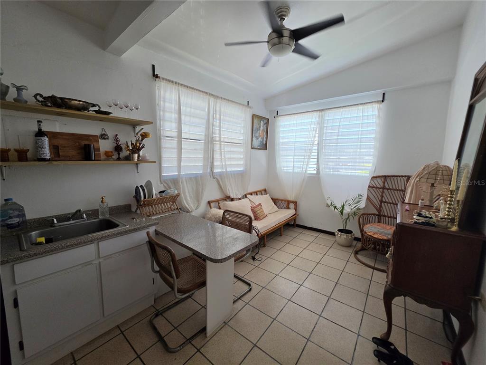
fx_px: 183
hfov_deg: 106.2
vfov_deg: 89.9
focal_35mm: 13
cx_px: 243
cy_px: 182
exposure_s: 1/120
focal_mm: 2.2
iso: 160
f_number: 1.9
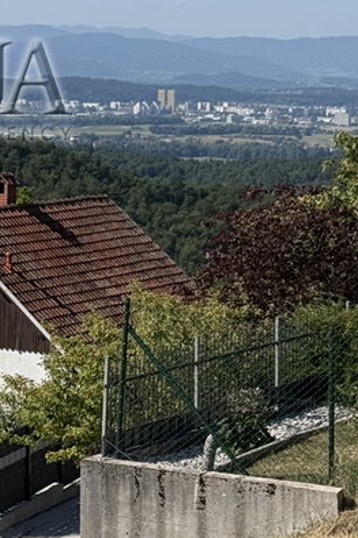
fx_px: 2015
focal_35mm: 135
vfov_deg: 15.1
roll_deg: +0.8
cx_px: -122
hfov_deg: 9.9
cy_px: 78
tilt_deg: -0.3
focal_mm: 6.76
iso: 64
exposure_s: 1/6536
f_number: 1.78
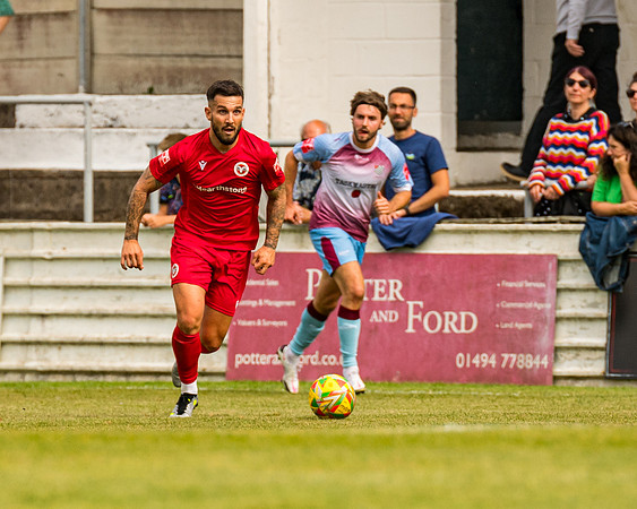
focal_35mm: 901
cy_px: 246
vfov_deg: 1.7
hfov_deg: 2.2
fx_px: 16971
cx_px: 131
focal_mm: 300
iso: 640
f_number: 4
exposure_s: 1/3200
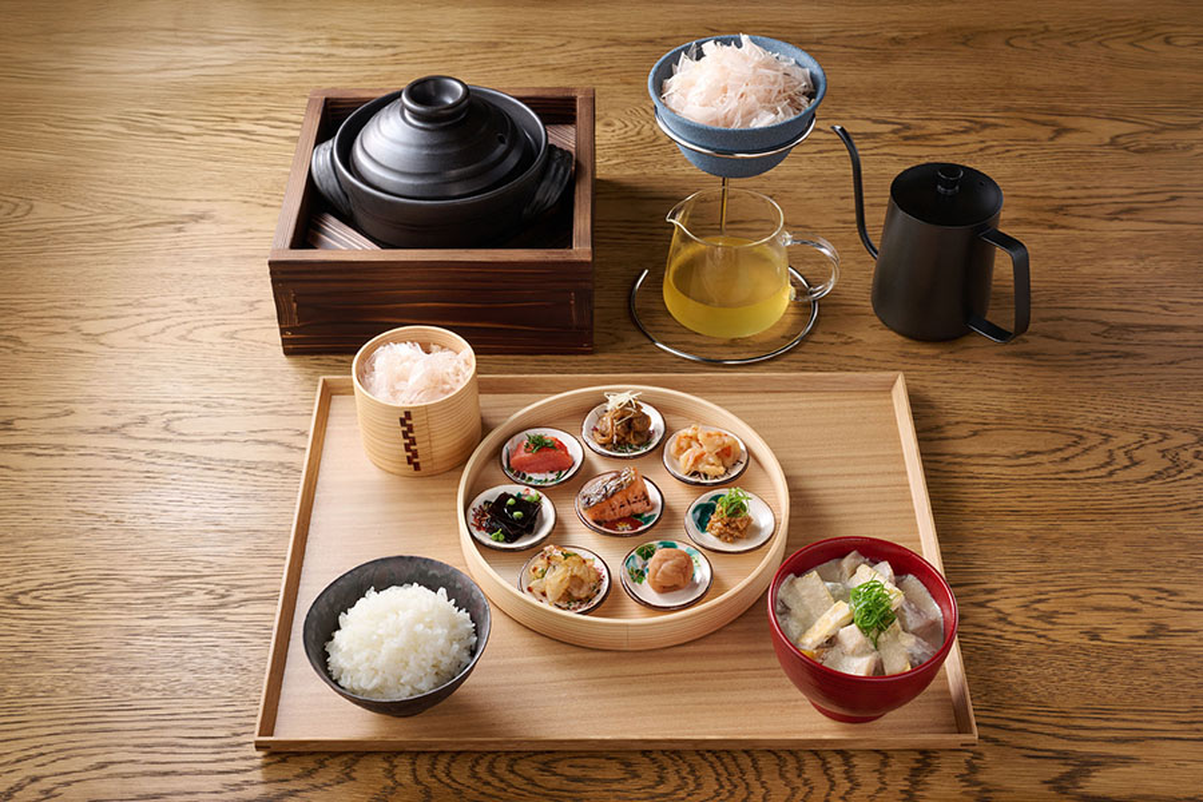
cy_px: 401
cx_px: 602
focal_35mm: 47
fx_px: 1570
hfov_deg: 41.9
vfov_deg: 28.6
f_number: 14
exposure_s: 1/80
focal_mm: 47
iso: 200
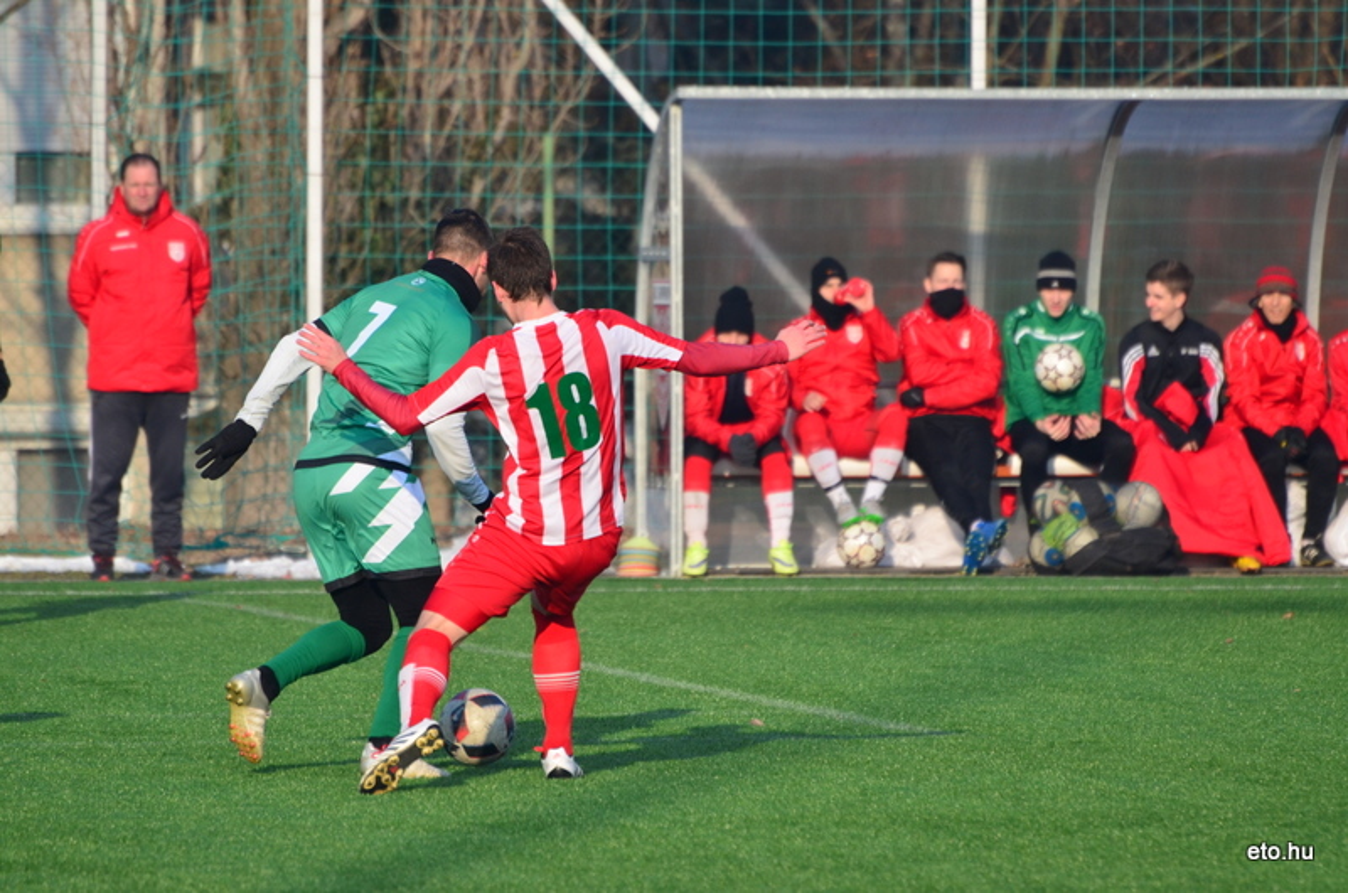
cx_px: 674
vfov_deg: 3.0
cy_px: 446
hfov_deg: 4.6
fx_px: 16816
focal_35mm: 450
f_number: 5.6
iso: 500
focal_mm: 300
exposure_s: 1/1250
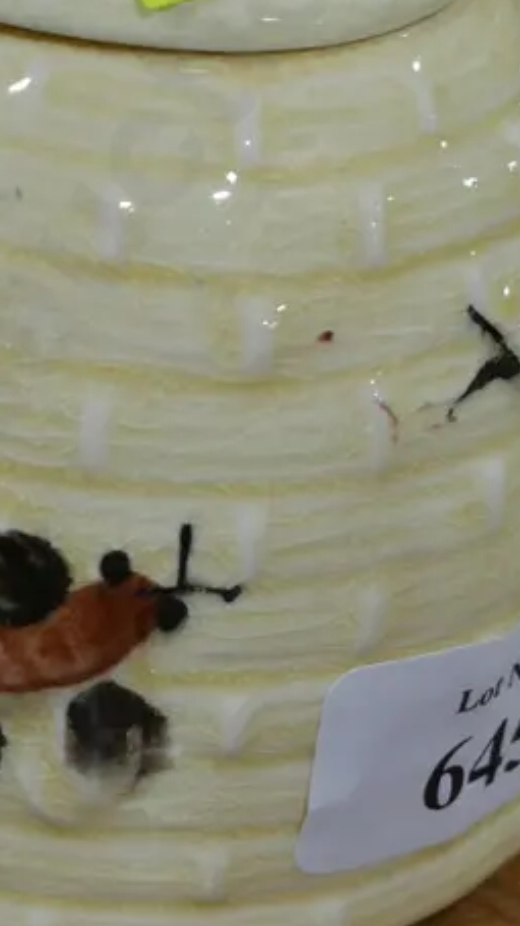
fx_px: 2773
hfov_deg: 10.7
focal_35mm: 113
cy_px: 226
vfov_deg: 18.8
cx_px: 102
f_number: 5.1
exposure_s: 1/60
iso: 320
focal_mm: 23
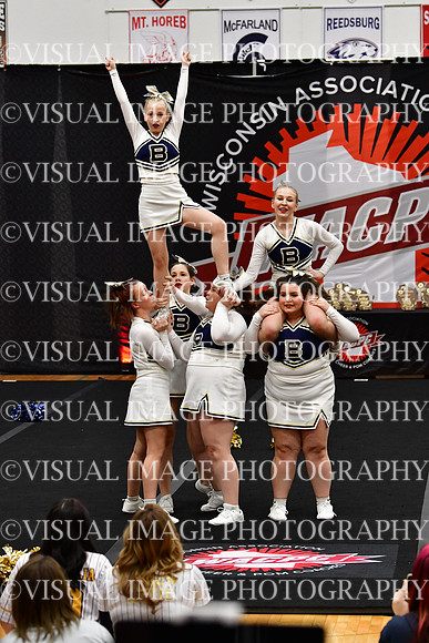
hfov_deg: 10.6
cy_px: 322
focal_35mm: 129
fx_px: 2304
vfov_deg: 15.9
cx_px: 214
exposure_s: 1/500
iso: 4000
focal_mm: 86
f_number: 4
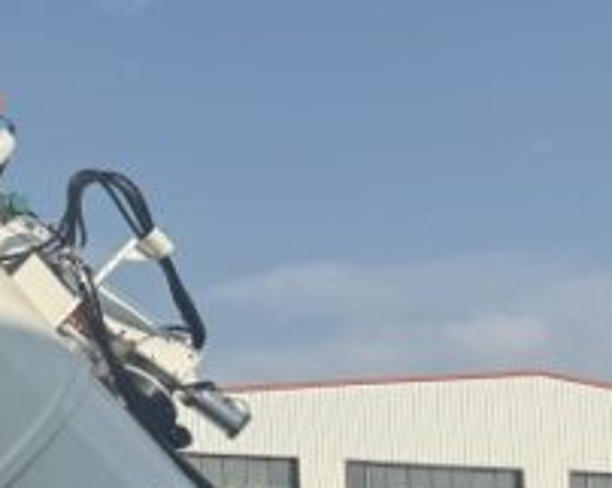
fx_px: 2243
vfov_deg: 12.2
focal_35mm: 124
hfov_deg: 12.8
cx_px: -738
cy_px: 576
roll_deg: +0.8
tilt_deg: +5.7
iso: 80
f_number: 1.78
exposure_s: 1/4673
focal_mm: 6.76
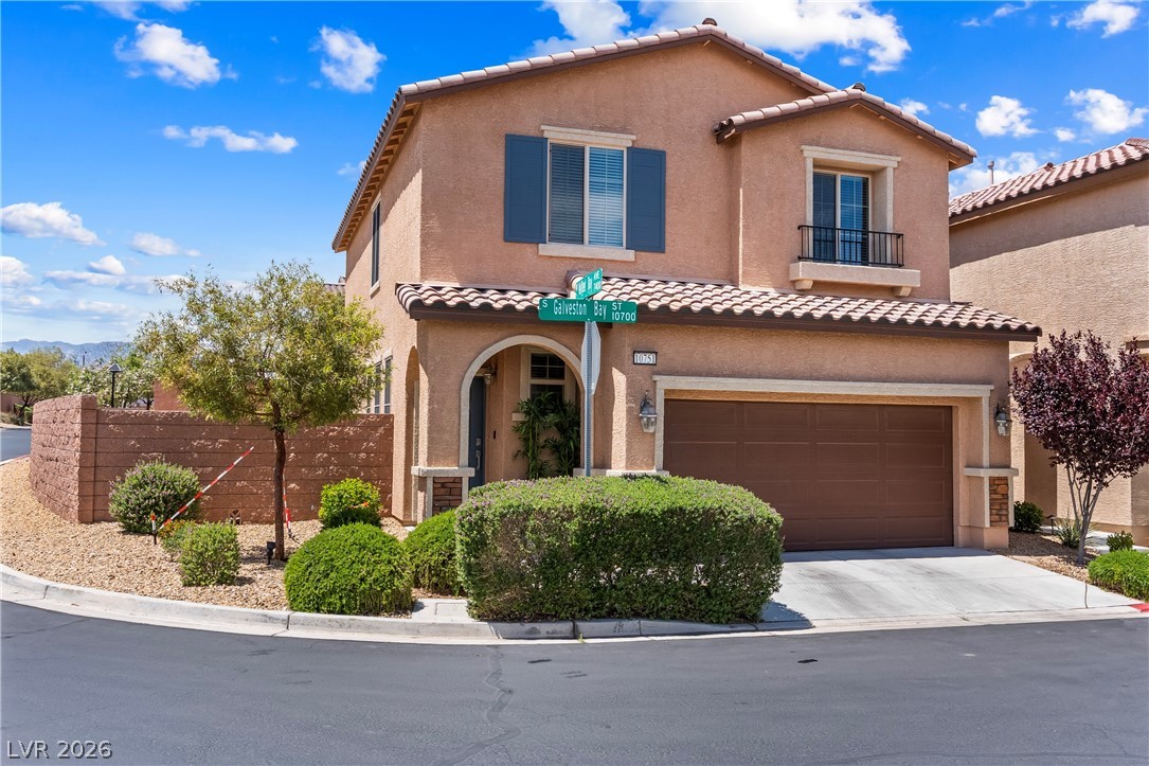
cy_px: 383
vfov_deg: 43.6
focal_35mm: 30
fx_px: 957
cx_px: 574
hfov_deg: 61.9
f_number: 8
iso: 400
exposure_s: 1/8000
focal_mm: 20
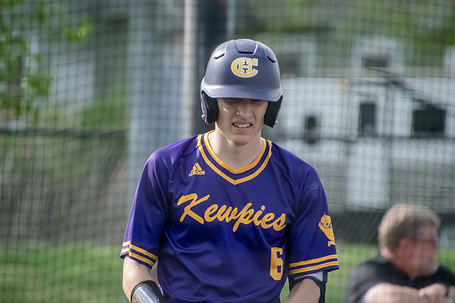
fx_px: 7585
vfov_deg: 2.3
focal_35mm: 600
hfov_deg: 3.4
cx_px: 228
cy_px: 152
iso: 5000
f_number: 6.3
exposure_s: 1/4000
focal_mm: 400
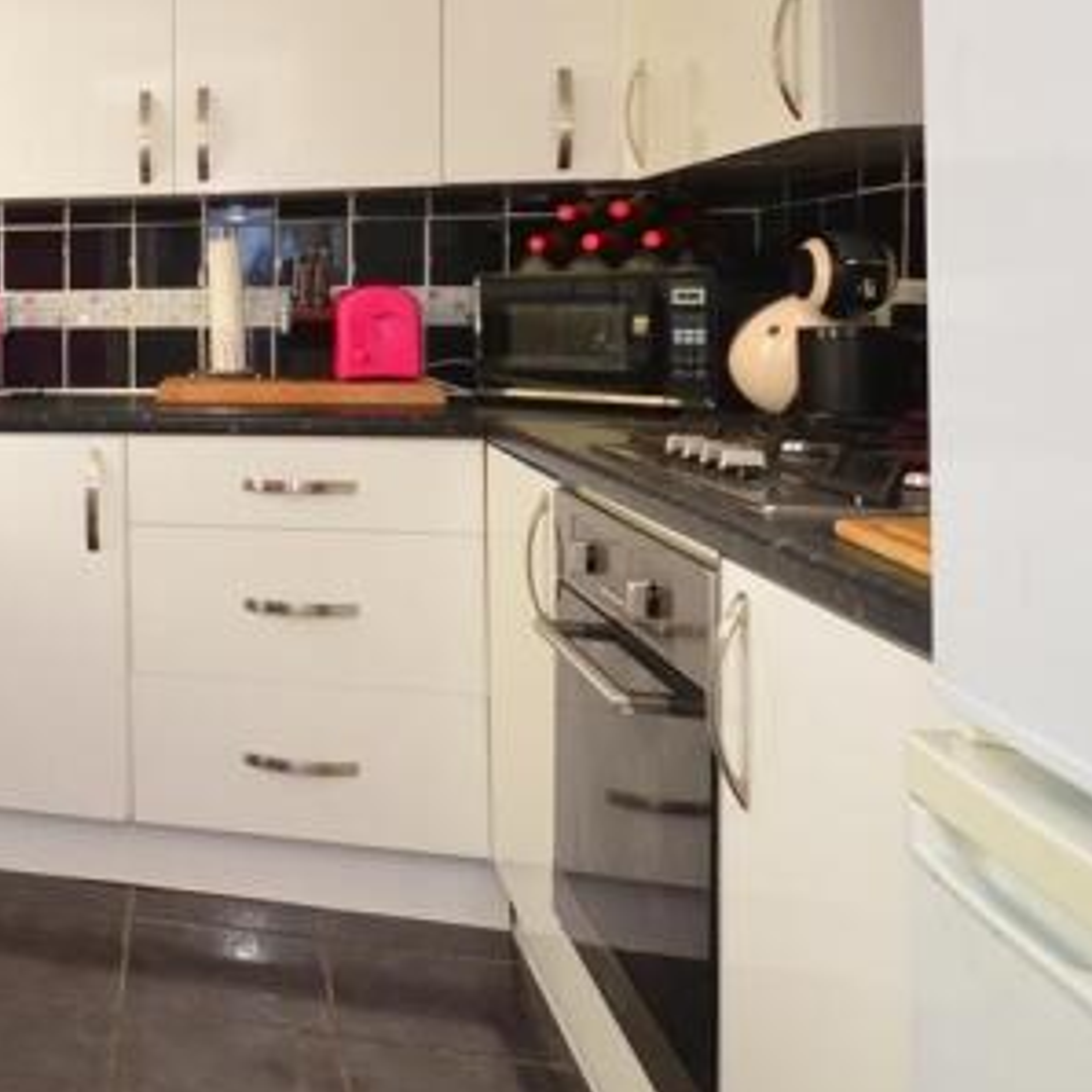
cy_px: 350
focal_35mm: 28
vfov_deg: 55.9
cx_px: -40
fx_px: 999
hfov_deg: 46.3
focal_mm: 10
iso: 200
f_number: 5
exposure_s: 1/13
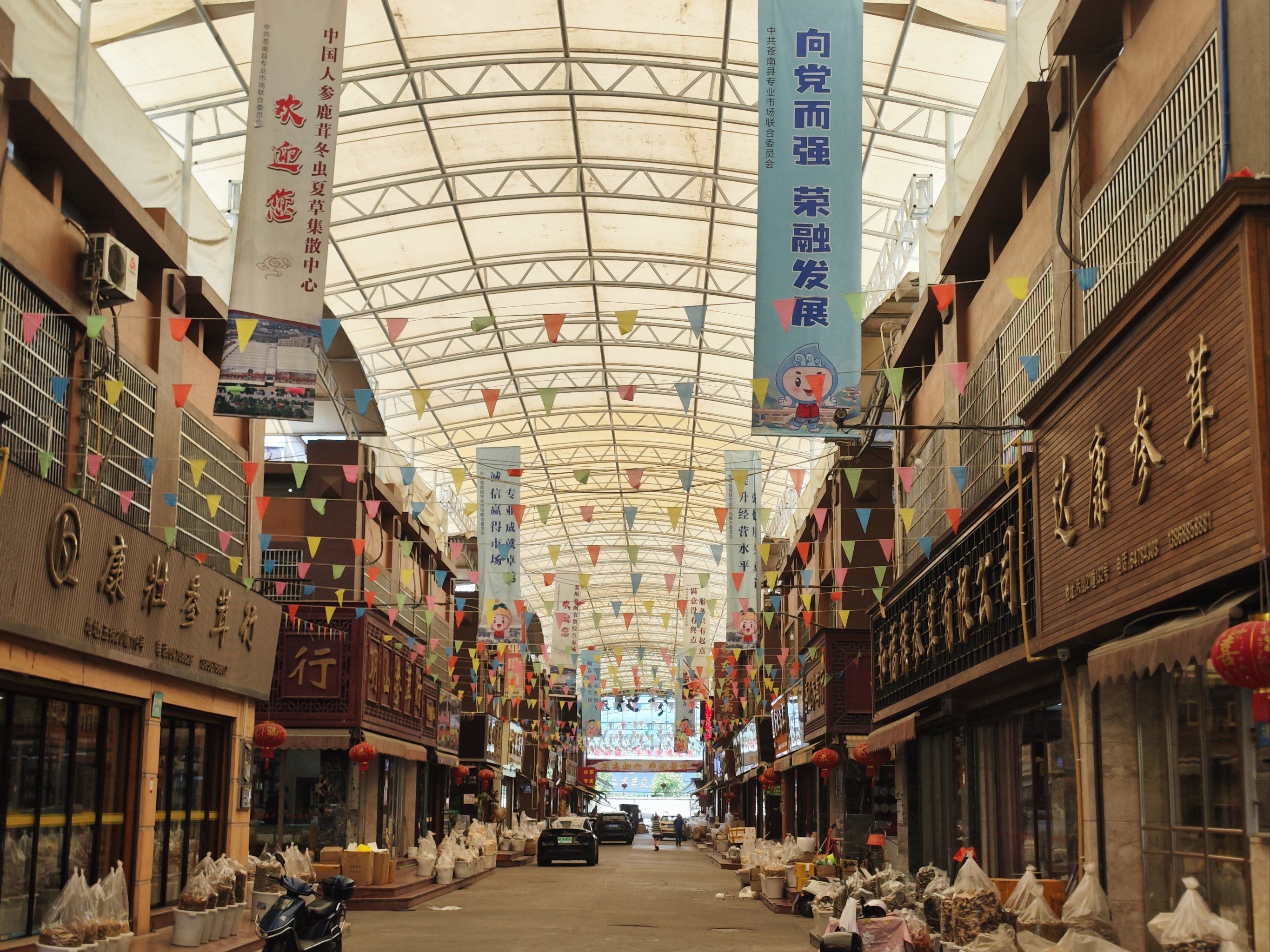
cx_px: 635
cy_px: 476
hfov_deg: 73.9
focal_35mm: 23
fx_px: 844
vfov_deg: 58.9
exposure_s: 1/2000
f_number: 1.9
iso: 250
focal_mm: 8.7
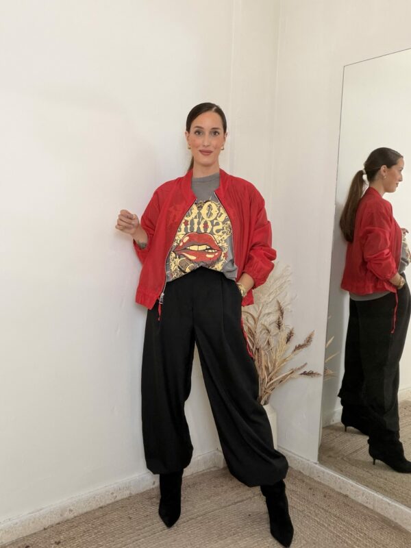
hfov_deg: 46.8
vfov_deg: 60.0
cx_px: 206
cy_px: 274
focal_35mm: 30
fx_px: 475
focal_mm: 2.71
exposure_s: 1/60
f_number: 1.9
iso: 125
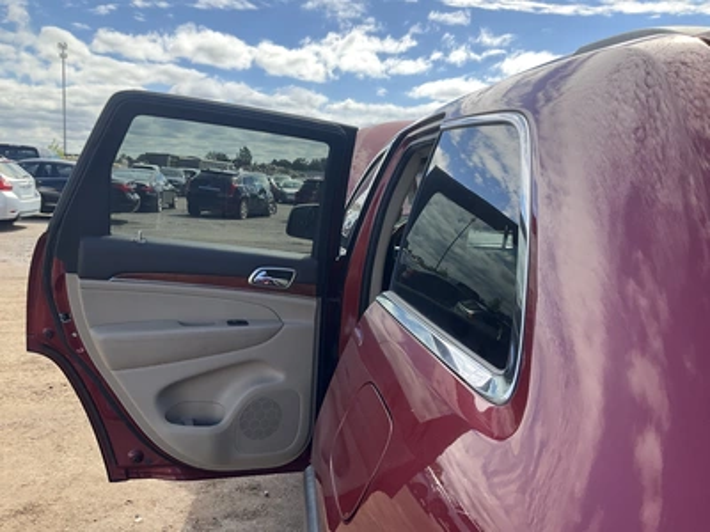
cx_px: 355
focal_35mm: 29
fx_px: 595
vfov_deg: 48.2
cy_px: 266
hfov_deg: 61.7
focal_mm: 3
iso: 25
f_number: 1.8
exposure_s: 1/728
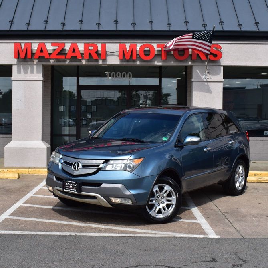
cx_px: 115
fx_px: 461
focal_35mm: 53
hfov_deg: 32.4
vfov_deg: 32.4
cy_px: 133
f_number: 11
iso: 320
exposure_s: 1/500
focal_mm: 27
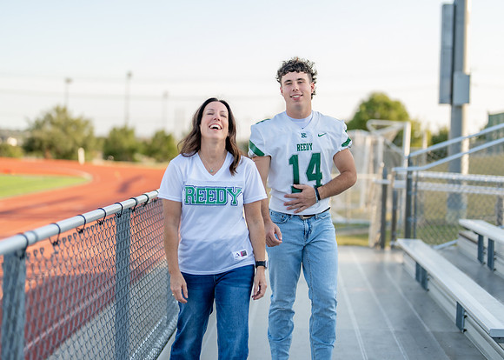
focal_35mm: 62
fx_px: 884
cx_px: 248
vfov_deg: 23.0
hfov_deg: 31.8
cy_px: 159
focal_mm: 50
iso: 100
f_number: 1.2
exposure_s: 1/1600
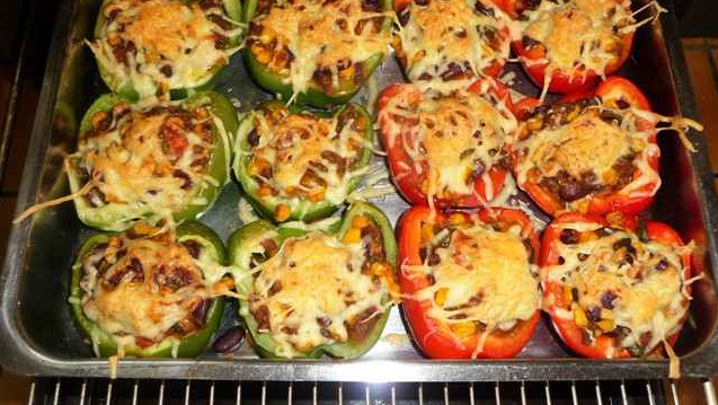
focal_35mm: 35
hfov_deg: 56.6
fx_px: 667
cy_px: 166
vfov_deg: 33.7
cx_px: 360
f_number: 3.5
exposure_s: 1/30
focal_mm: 5.3
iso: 100
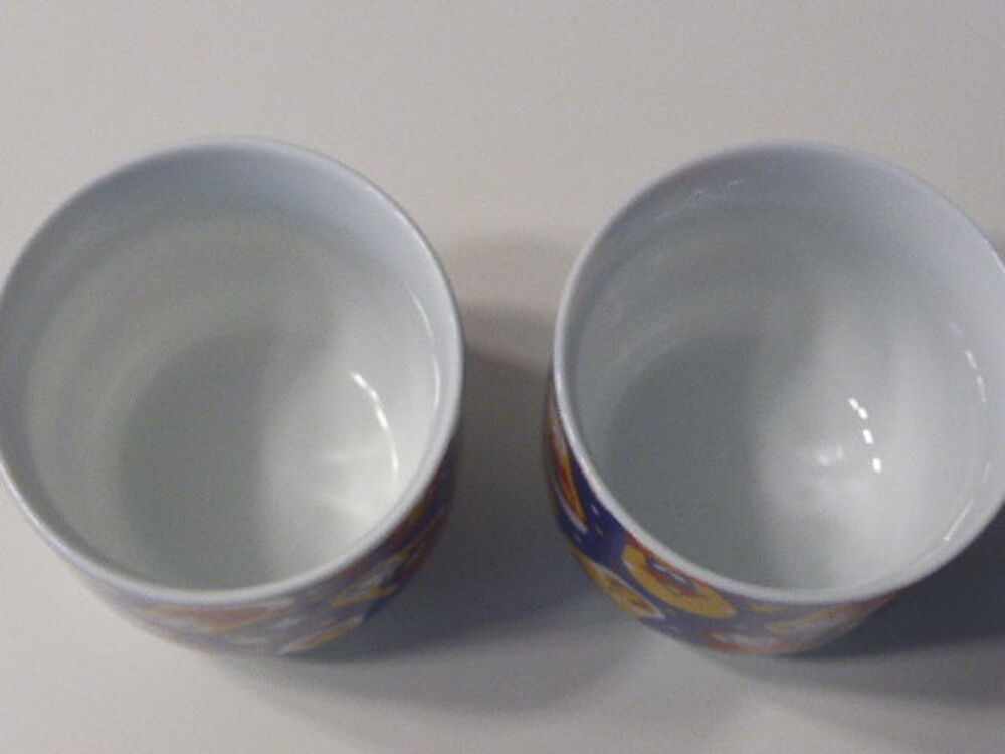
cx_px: 502
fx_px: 2003
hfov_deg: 28.2
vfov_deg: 21.3
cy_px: 377
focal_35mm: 69
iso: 400
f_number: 4.9
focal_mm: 11.7
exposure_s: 1/25
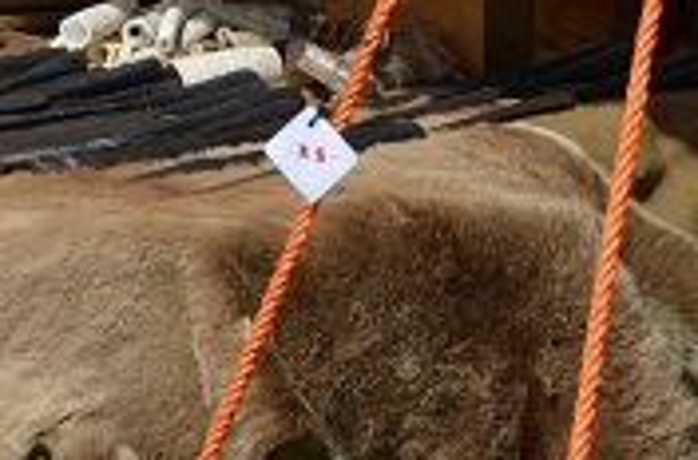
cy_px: -426
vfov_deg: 4.0
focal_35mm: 341
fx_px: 6588
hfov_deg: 5.9
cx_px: -635
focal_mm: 50
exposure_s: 1/320
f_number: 9
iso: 100
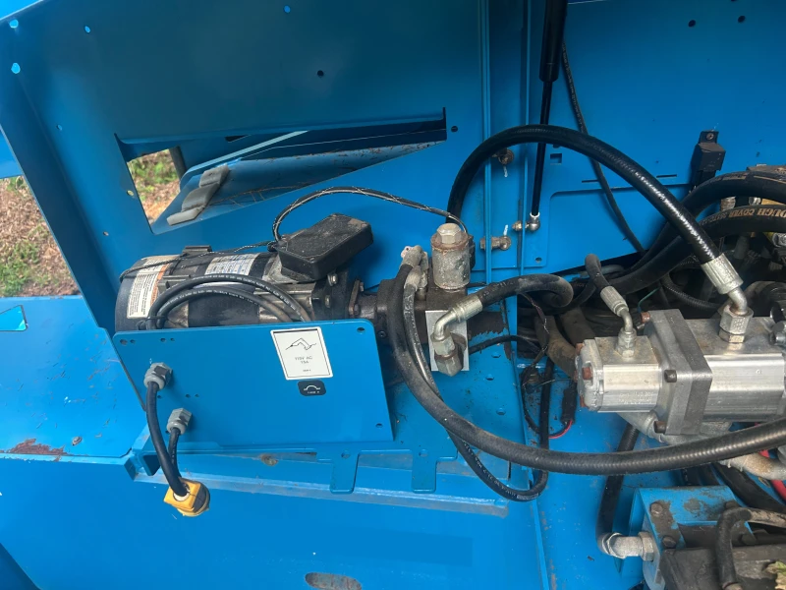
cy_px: 295
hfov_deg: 67.3
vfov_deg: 53.1
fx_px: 590
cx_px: 393
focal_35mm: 26
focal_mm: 5.7
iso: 125
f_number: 1.5
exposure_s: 1/74
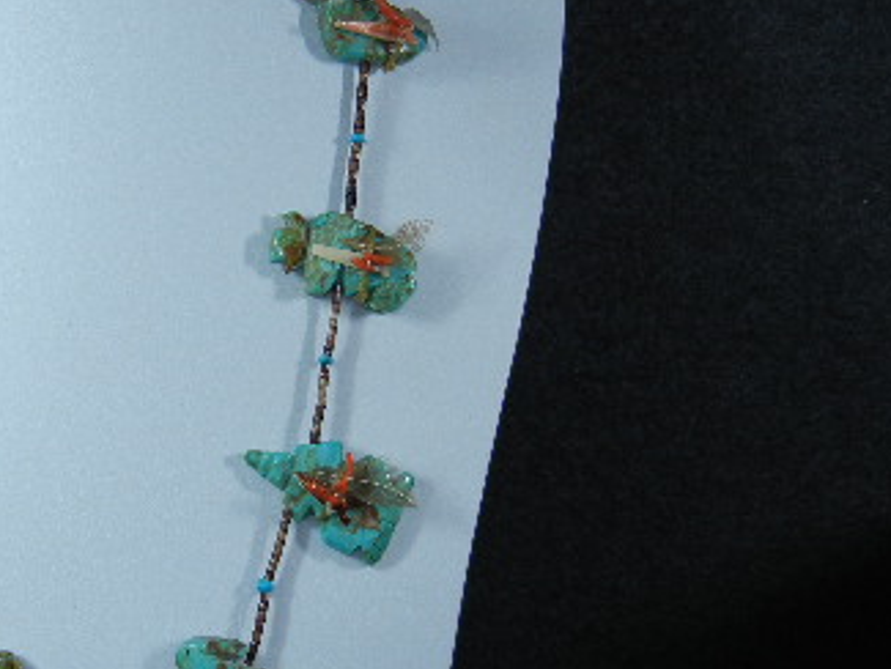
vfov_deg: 24.8
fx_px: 1519
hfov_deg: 31.4
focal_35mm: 59
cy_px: 406
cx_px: 118
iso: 160
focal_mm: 5.4
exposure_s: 1/64.1
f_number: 3.5
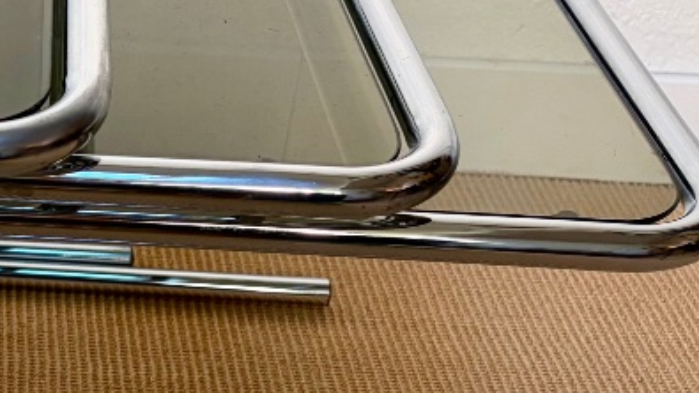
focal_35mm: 86
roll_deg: +1.5
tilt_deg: -30.3
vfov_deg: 14.0
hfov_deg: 23.1
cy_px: 257
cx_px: -94
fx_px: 1594
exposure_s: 1/60
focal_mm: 5.96
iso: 125
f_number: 1.6
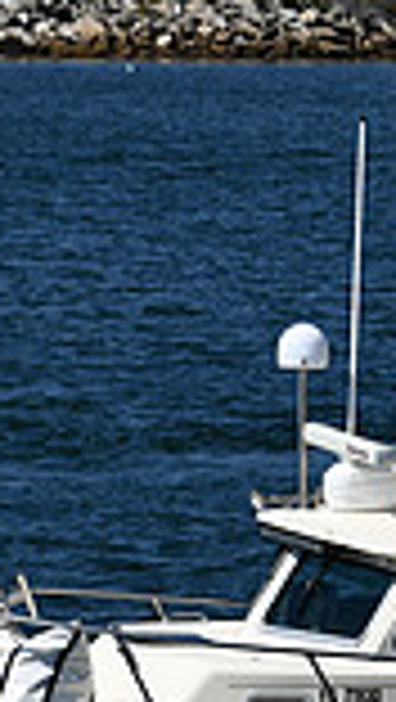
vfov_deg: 4.4
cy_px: 407
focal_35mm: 495
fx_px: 9220
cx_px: 990
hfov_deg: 2.4
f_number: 9
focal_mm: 85
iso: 100
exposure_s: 1/640
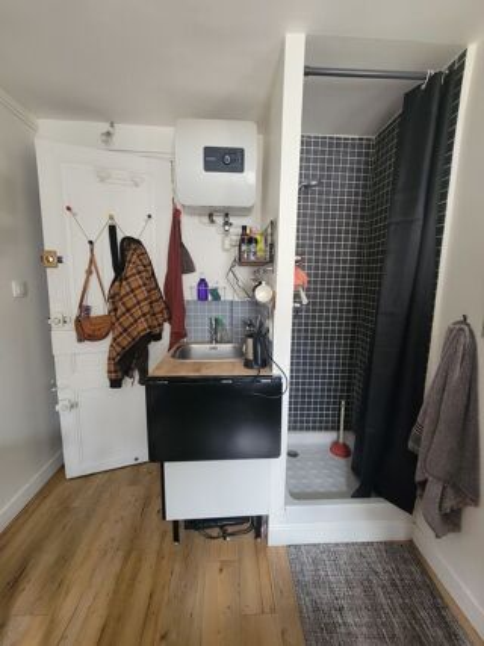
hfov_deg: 89.9
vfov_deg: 106.2
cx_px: 242
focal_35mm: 13
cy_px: 323
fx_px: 242
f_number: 2.2
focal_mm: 2.2
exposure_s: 1/50
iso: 400
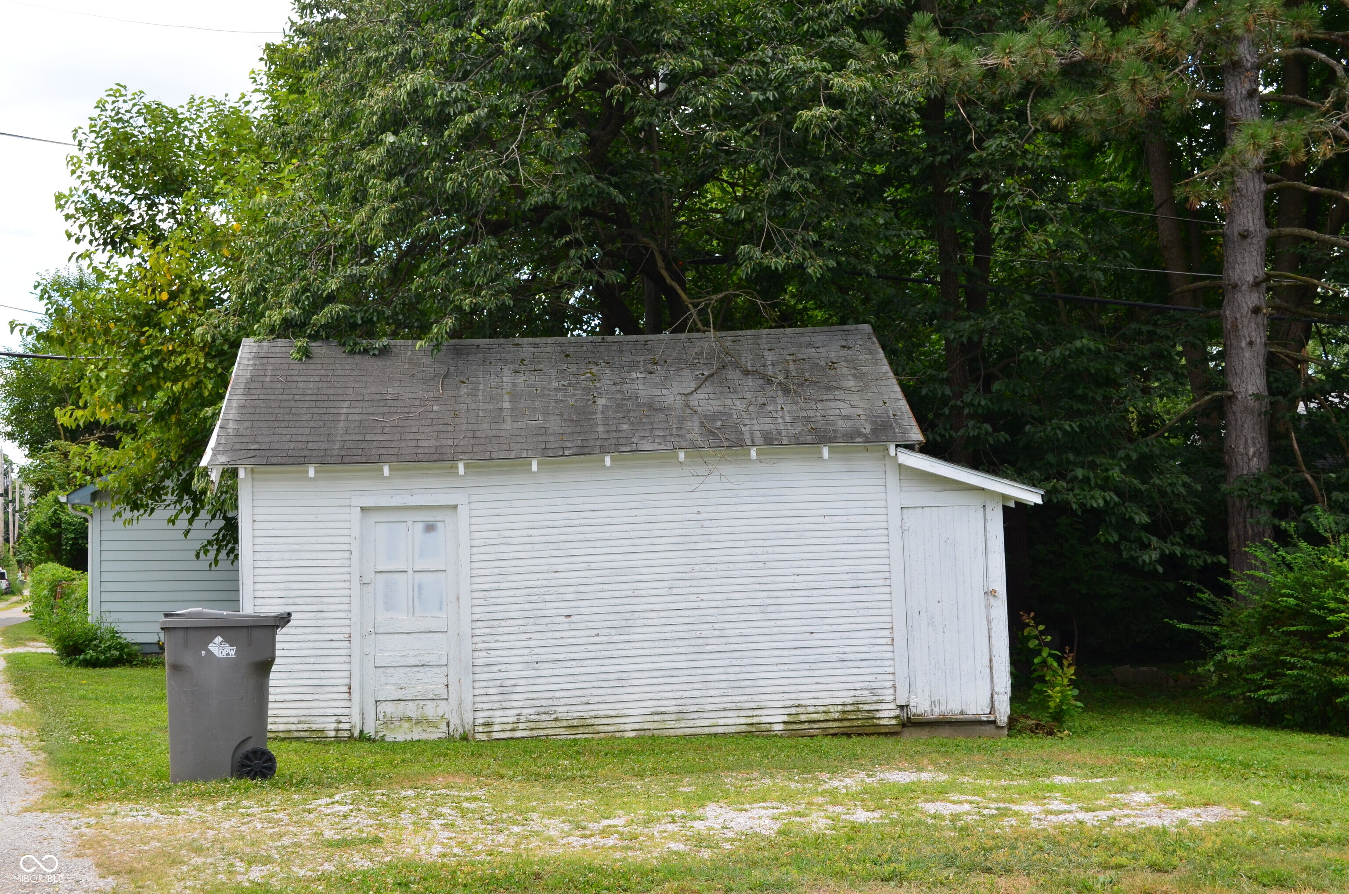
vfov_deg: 29.7
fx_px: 1683
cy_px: 447
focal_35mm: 45
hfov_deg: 43.7
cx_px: 674
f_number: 10
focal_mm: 30
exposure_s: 1/250
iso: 320
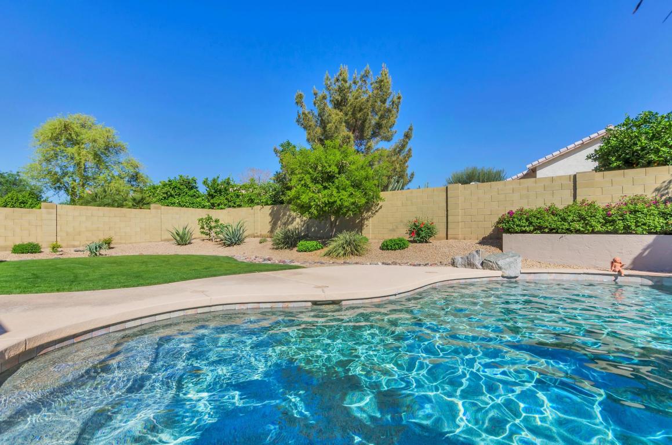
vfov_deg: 77.1
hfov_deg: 100.5
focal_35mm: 15
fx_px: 279
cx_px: 336
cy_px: 222
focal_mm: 10
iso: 320
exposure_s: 1/500
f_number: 11
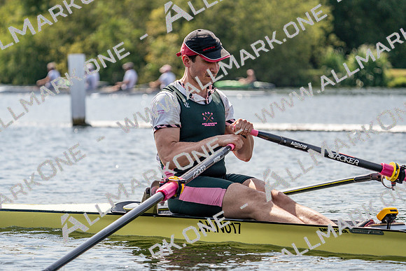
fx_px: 2256
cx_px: 203
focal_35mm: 200
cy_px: 136
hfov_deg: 10.3
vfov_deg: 6.9
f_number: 5.6
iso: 200
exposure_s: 1/1600
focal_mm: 200
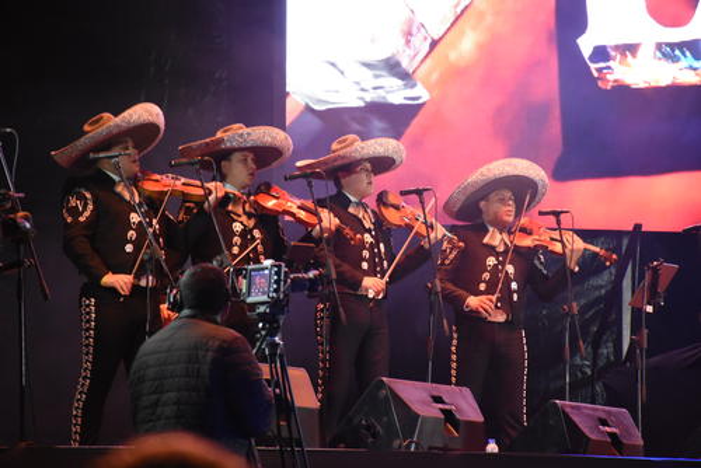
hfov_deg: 9.8
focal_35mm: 210
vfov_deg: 6.6
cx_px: 350
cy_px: 234
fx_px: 4091
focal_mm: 140
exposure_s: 1/80
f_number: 5.6
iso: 4000
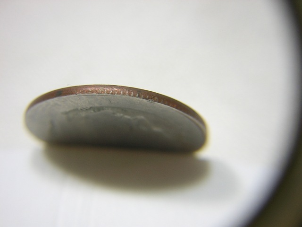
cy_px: 114
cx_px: 151
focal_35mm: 36
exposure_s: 1/13.6
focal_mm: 4.7
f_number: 2.6
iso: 100
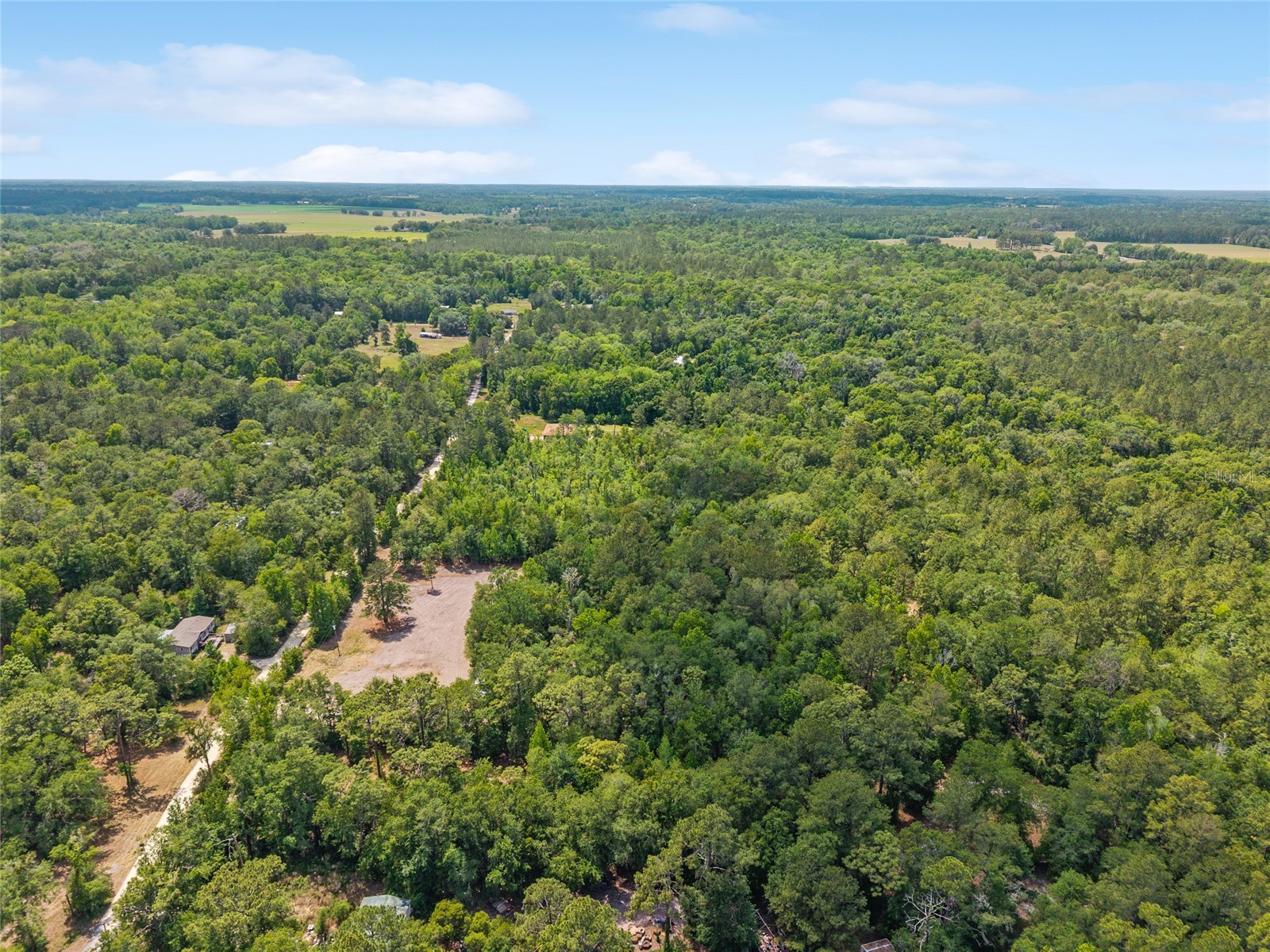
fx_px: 881
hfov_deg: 71.6
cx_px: 635
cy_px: 476
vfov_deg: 56.8
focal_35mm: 24
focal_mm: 8.67
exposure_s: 1/4000
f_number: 1.8
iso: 240
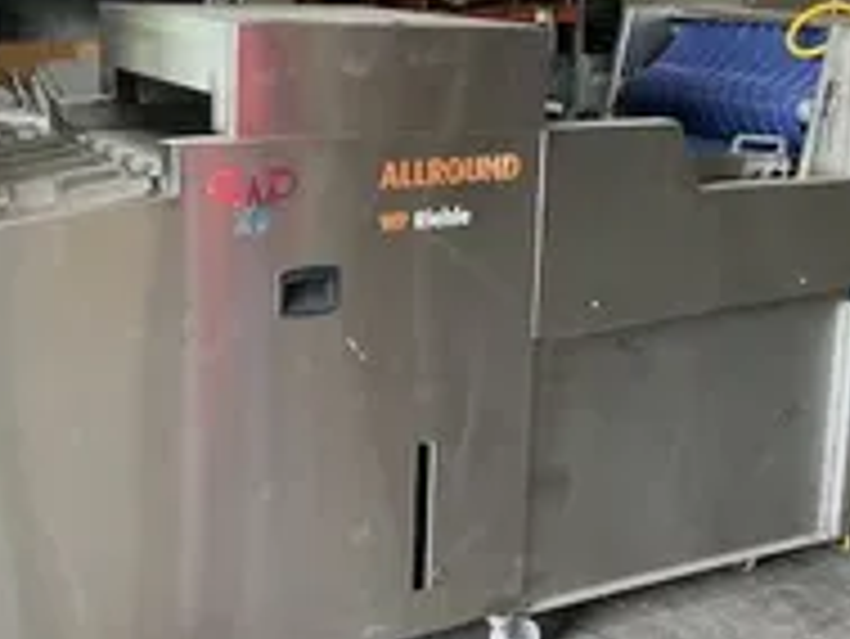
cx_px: 360
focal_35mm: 55
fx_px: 1351
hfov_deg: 34.8
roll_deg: -1.6
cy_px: 202
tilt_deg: -10.7
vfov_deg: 26.4
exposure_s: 1/60
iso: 64
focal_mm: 5.7
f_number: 1.5
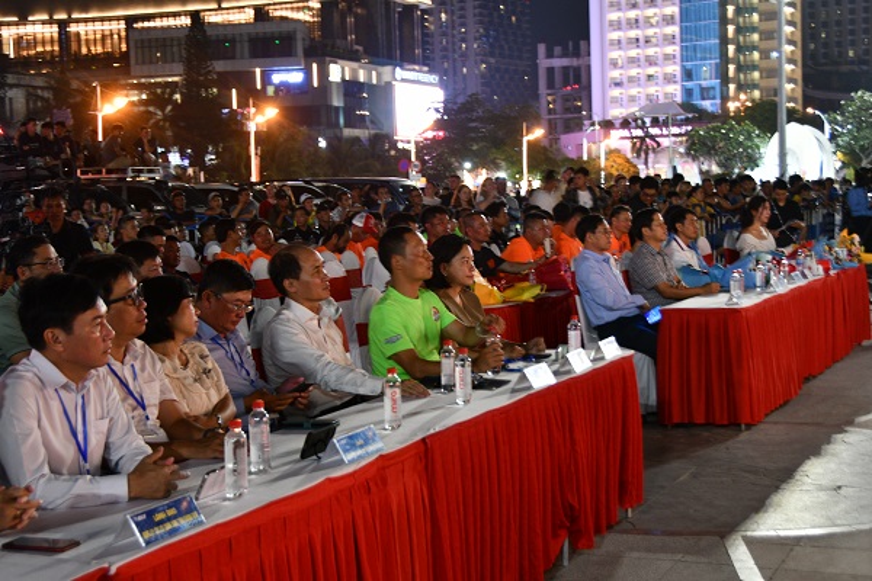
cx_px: 436
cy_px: 290
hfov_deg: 35.1
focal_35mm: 57
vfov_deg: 23.8
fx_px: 1381
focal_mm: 38
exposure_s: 1/10
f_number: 4.2
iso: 400
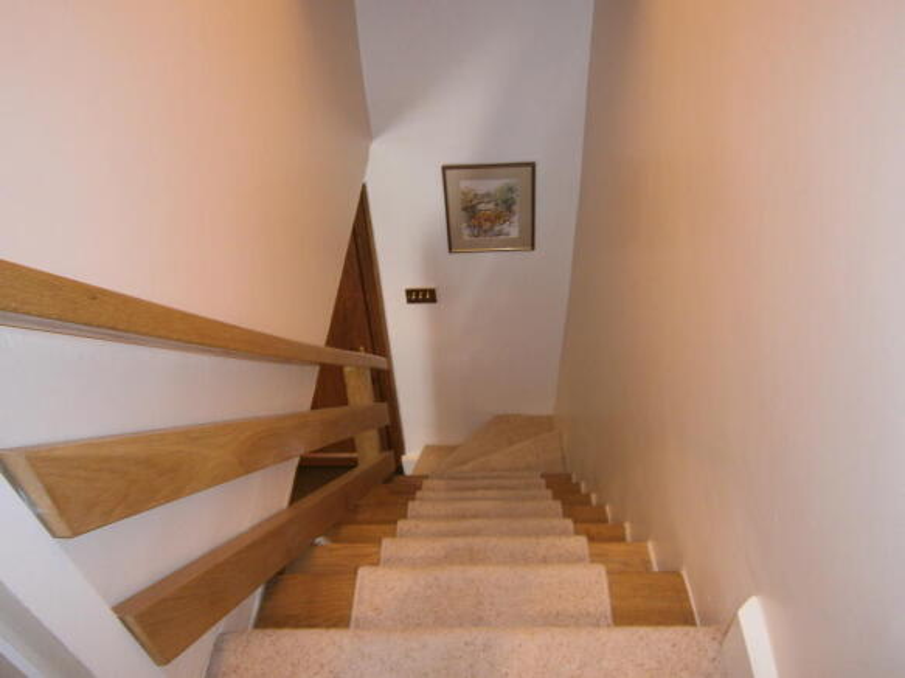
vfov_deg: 53.0
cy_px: 339
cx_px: 452
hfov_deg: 67.3
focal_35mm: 26
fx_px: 680
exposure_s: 1/30
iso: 125
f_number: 2.8
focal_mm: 4.7
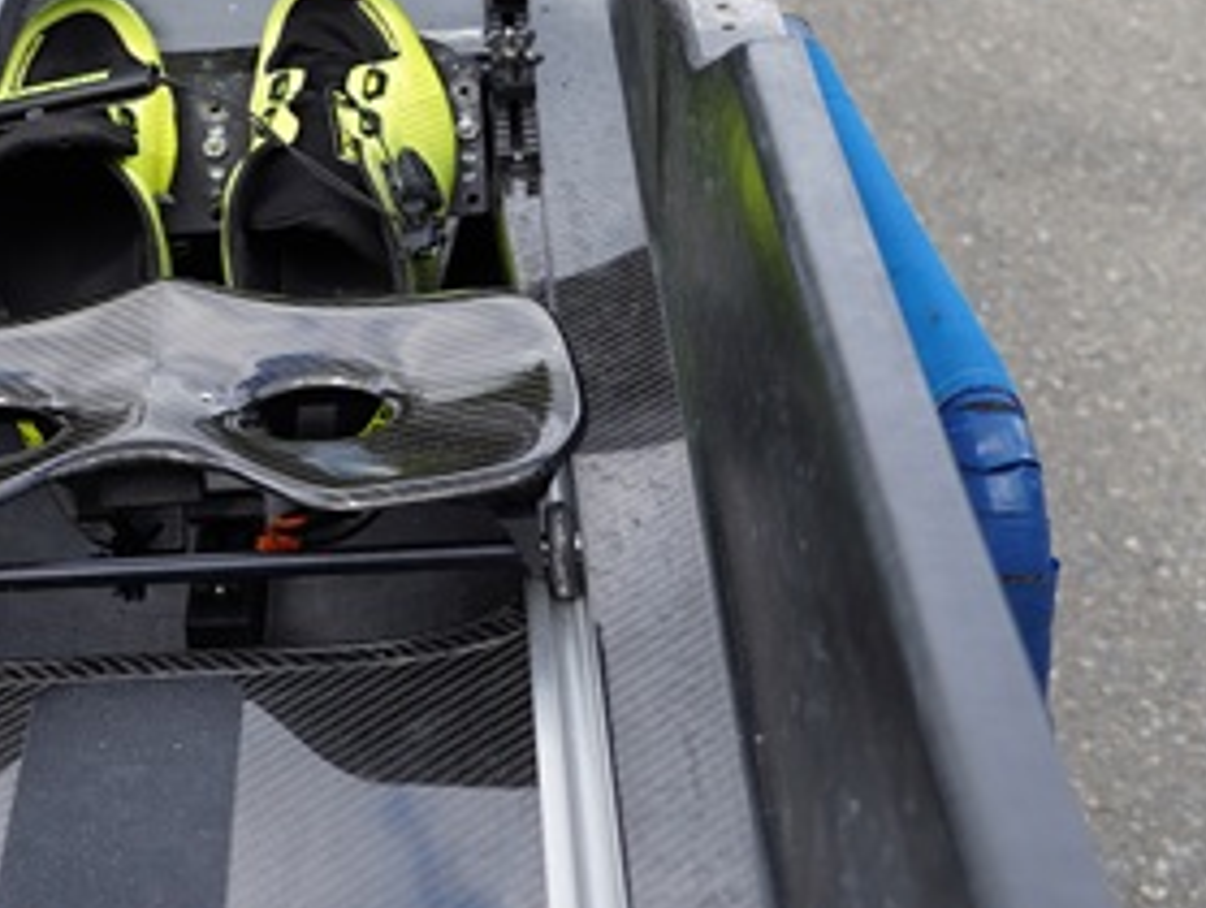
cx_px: 95
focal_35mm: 80
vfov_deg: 18.1
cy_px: 48
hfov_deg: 23.7
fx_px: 2791
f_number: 4.5
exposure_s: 1/200
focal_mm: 31
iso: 100
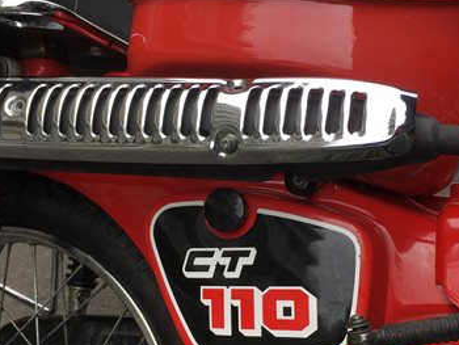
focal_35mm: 53
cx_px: 206
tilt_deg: -12.7
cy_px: 184
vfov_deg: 27.6
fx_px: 703
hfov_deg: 36.1
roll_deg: +8.5
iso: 25
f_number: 2.2
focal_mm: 4.15
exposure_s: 1/298
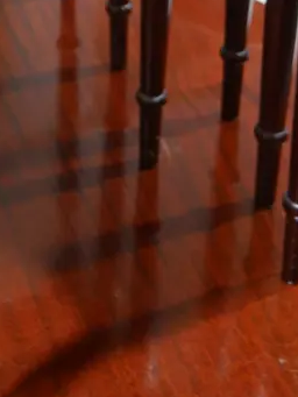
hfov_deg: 17.1
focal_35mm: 84
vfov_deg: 20.9
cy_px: -135
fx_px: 964
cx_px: -11
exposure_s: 1/60
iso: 640
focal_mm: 14
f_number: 3.5
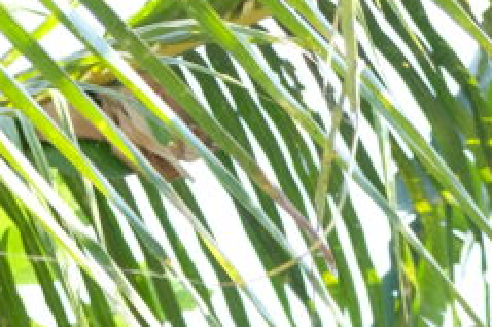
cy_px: 940
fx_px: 2199
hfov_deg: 12.4
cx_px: 634
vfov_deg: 7.6
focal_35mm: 161
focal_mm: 21.4
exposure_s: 1/400
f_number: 3.2
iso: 250
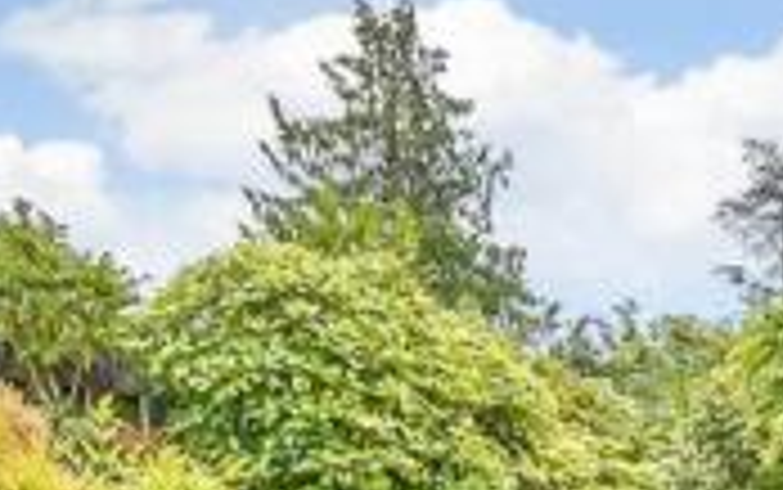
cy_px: 793
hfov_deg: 20.3
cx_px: 920
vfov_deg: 12.8
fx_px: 2050
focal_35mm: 96
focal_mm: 17
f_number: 8
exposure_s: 1/100
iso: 160
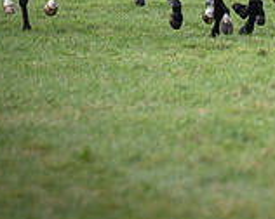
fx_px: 5422
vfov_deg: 2.3
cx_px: 320
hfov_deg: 2.9
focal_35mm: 667
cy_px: -220
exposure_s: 1/2000
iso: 400
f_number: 3.2
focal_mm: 130
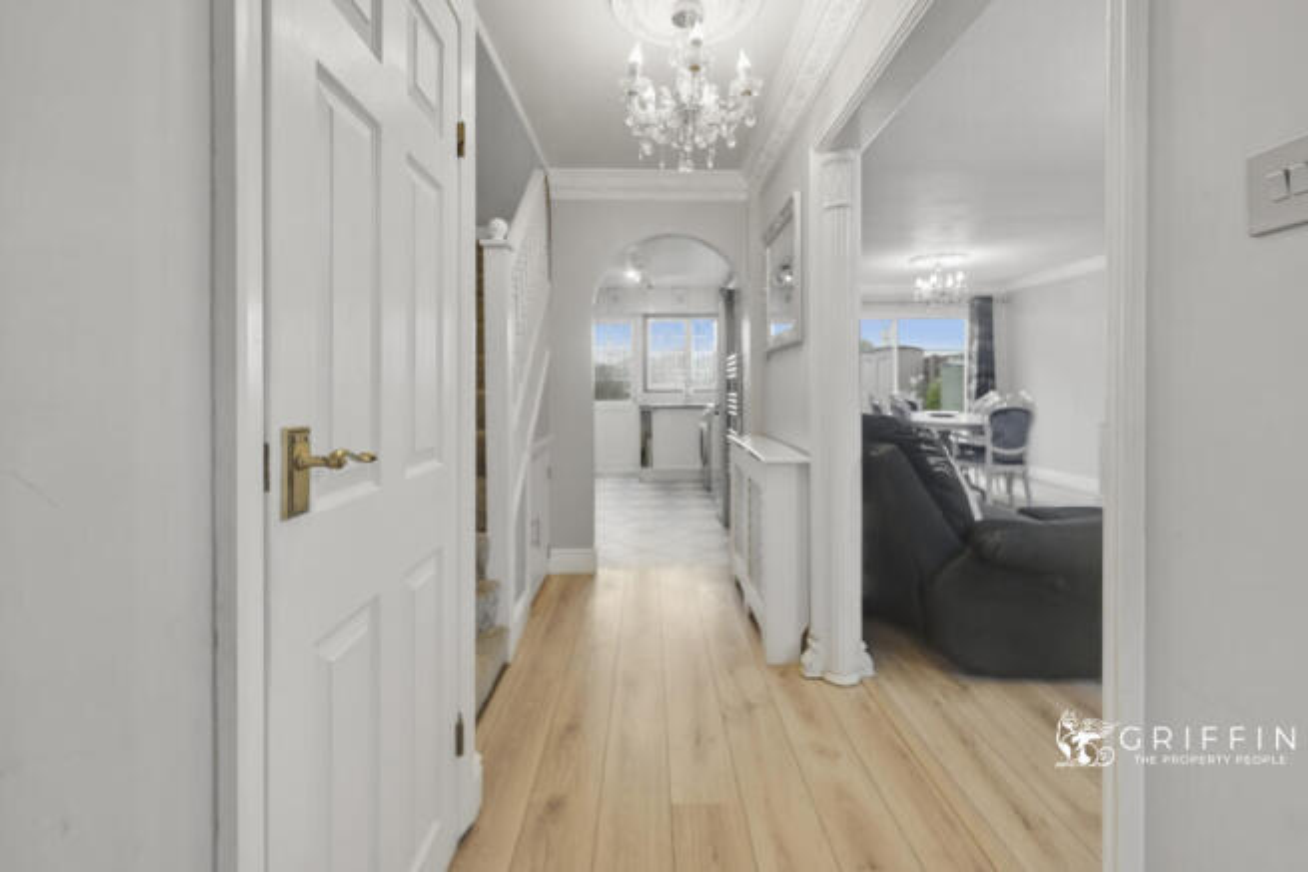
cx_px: 654
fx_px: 509
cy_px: 436
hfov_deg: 104.2
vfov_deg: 81.2
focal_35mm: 14
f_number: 2.8
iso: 100
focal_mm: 14
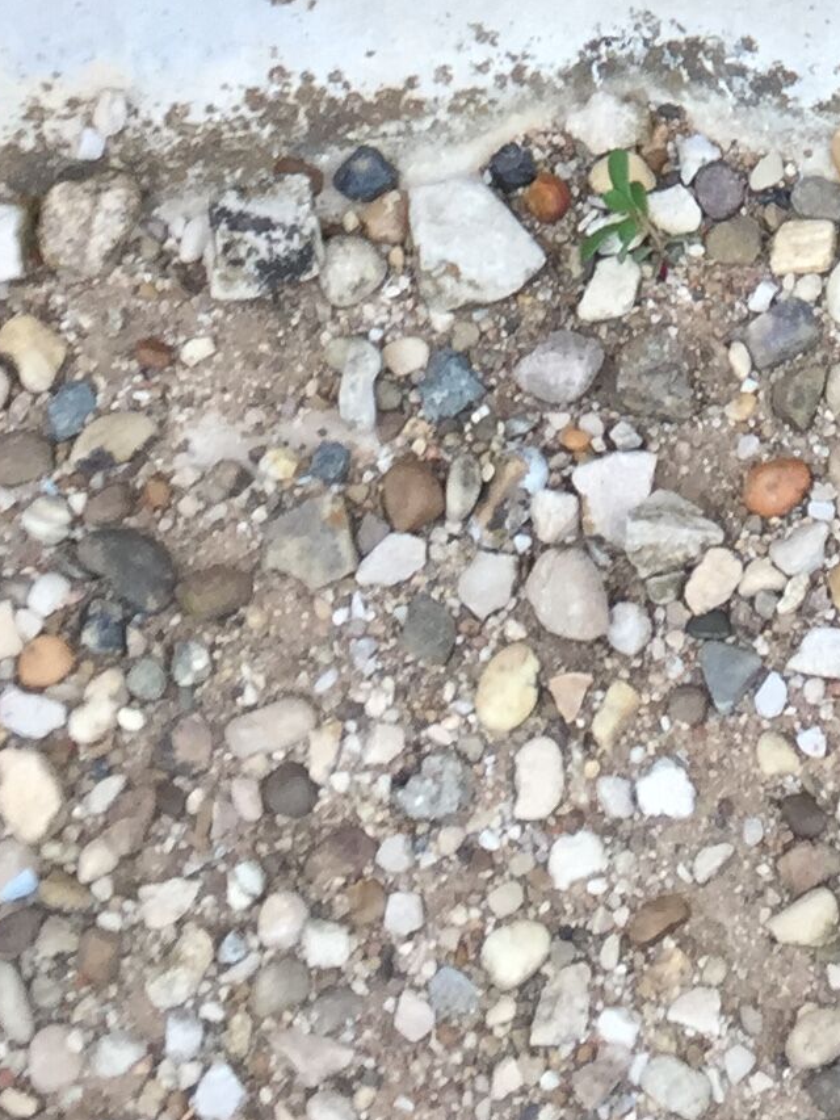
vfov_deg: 16.2
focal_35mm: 111
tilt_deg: -56.3
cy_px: -553
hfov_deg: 13.1
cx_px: 961
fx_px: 3591
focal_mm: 4.15
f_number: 2.2
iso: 40
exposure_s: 1/50
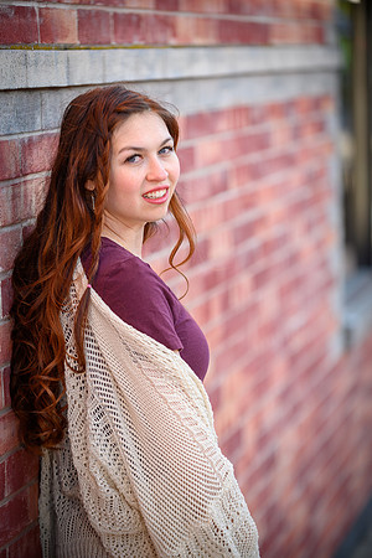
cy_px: 279
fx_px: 2170
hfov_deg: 9.8
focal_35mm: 140
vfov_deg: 14.7
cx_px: 186
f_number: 3.2
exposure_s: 1/320
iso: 100
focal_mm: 140
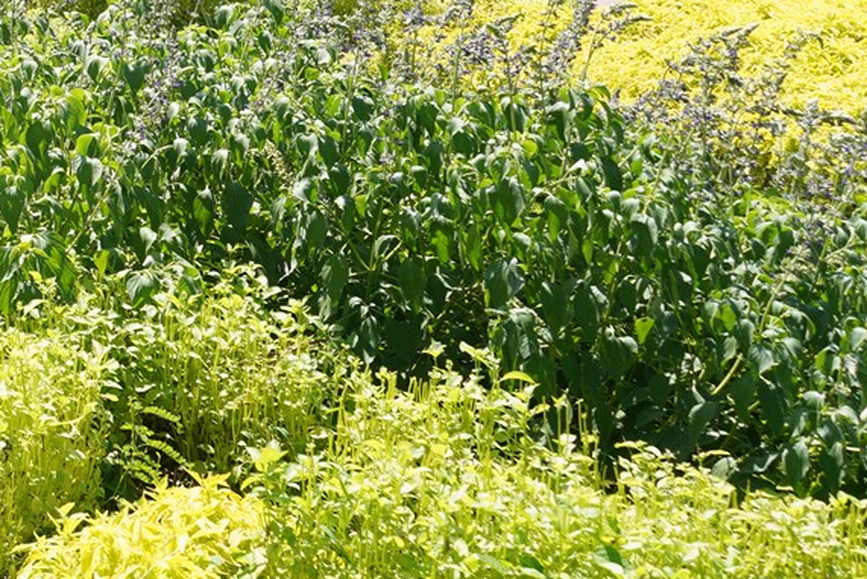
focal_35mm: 98
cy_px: -284
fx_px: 2361
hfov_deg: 17.3
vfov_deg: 13.2
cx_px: -648
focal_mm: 28
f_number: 9
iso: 100
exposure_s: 1/100
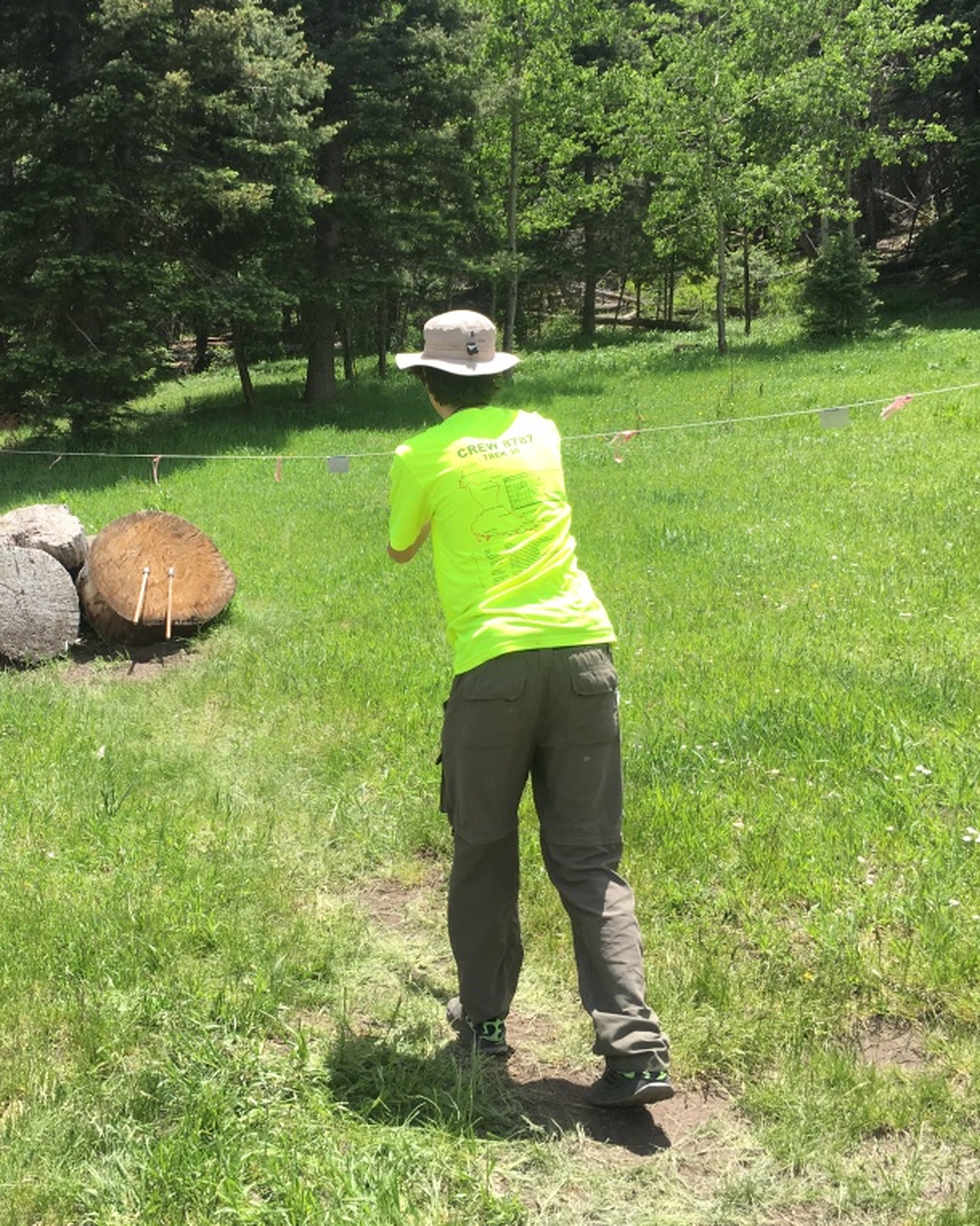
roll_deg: +0.3
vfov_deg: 47.9
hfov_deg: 38.3
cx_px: 272
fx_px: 1378
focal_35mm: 38
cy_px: 611
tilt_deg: -6.4
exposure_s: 1/712
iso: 25
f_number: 2.2
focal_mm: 4.15
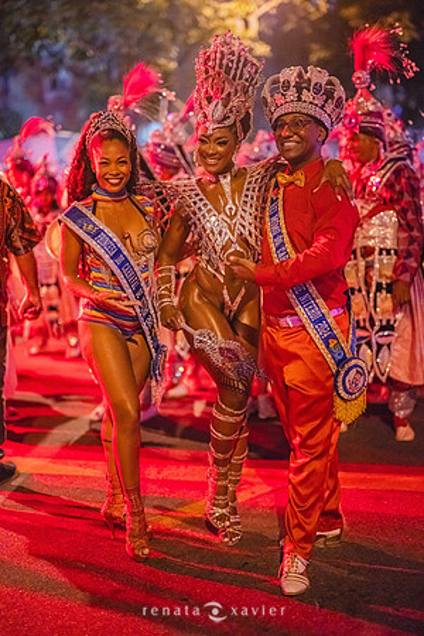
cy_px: 318
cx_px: 212
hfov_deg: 27.0
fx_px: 883
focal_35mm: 50
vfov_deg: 39.6
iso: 3200
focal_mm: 50
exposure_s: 1/320
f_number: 1.2
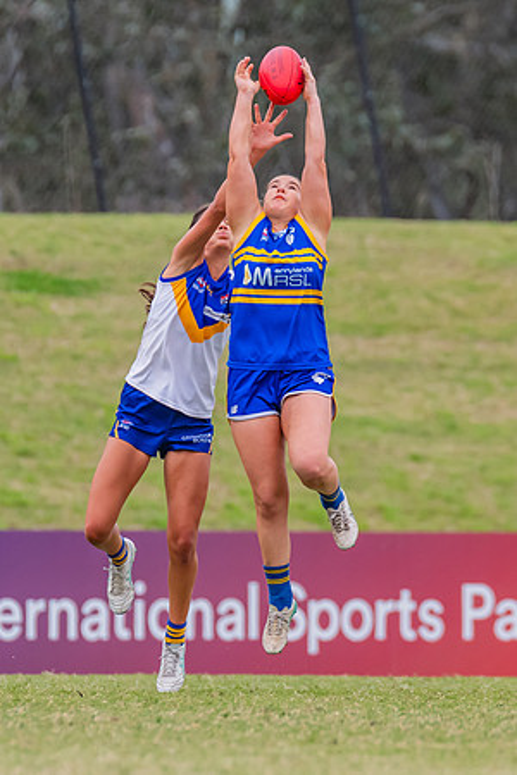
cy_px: 383
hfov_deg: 1.5
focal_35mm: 947
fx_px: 20393
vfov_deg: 2.2
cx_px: 329
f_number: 6.3
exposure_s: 1/1250
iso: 800
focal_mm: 420
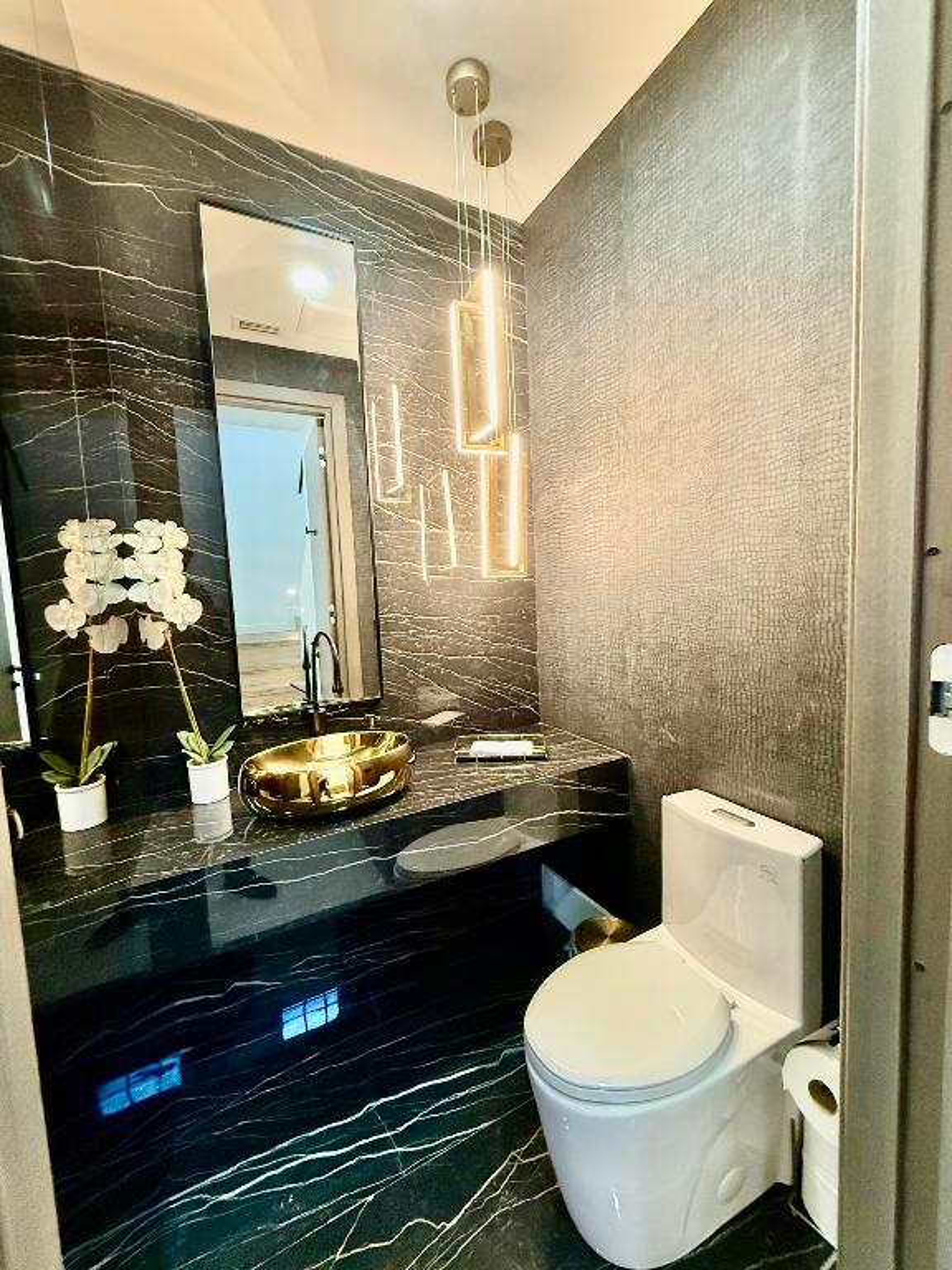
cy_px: 635
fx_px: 513
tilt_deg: -3.9
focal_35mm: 14
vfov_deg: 102.1
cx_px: 476
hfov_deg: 85.7
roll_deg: +1.6
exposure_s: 1/120
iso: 500
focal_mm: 2.22
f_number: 2.2
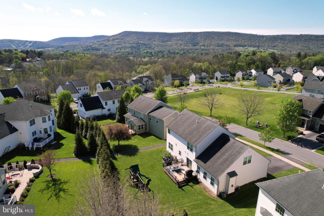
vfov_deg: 57.2
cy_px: 108
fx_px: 198
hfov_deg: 78.6
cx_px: 162
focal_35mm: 22
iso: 130
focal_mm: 8.38
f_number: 2.8
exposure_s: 1/2000
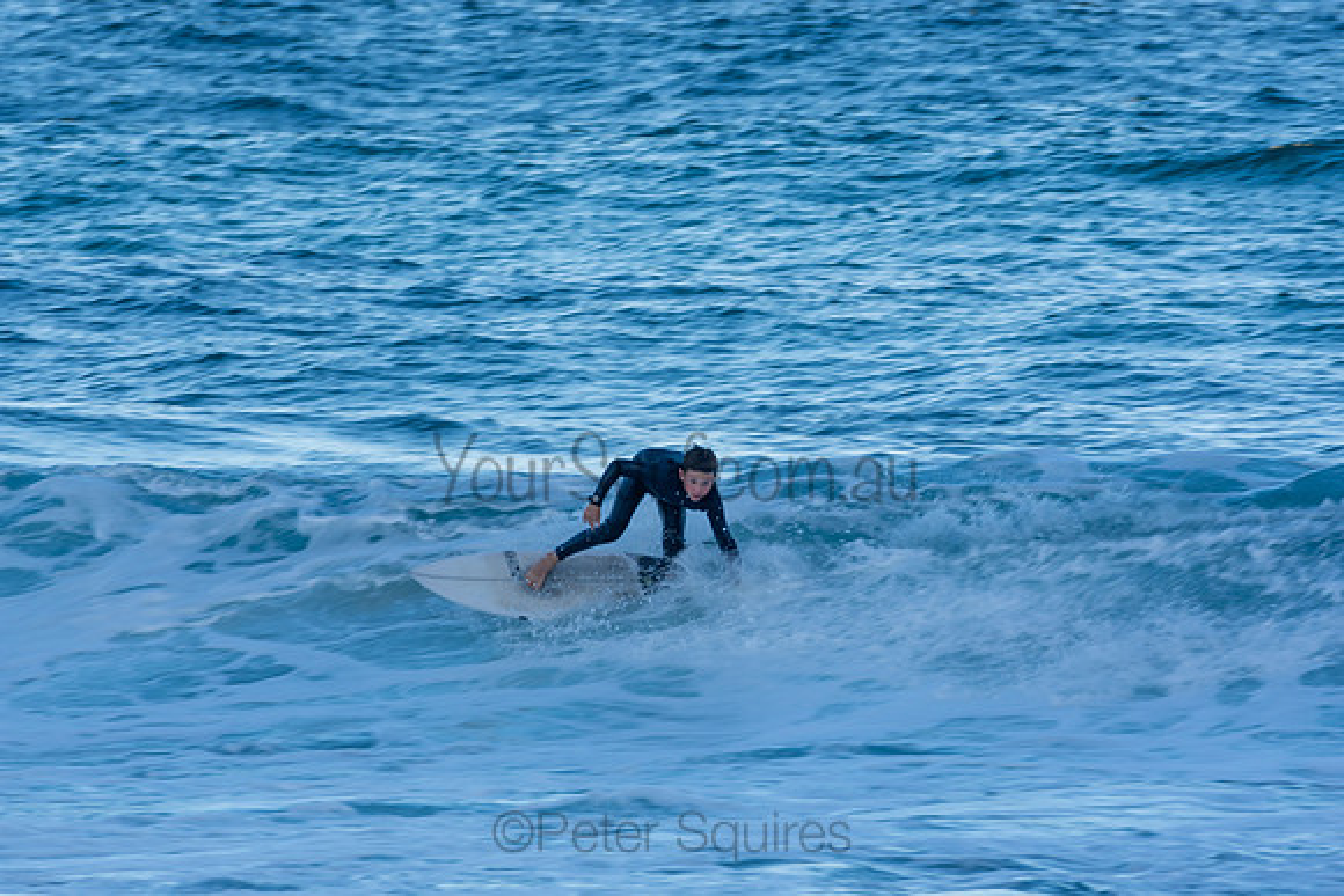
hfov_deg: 2.7
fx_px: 28005
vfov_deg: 1.8
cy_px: 448
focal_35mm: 750
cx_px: 672
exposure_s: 1/100
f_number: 10
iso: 100
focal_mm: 500
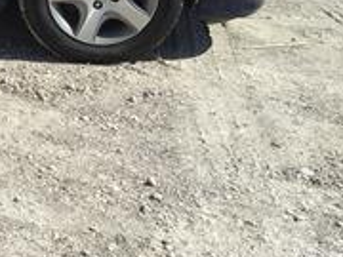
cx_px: -231
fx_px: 1090
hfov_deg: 15.8
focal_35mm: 110
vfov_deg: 13.1
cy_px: -55
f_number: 2.4
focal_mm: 3.3
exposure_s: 1/1481
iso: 25
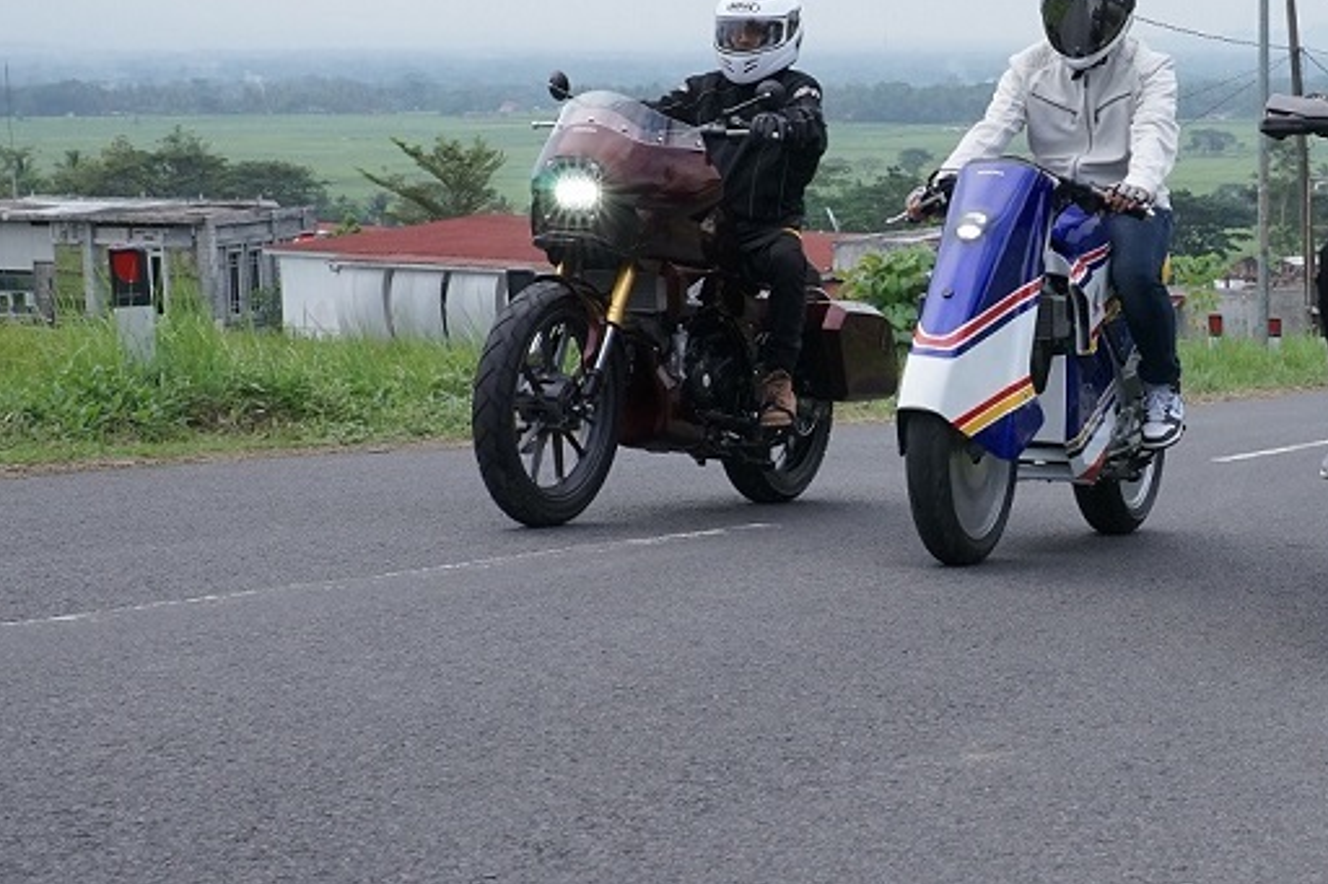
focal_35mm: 66
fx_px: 2434
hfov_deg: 29.8
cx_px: 1075
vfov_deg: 20.6
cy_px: 407
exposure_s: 1/400
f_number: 13
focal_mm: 35
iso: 1600
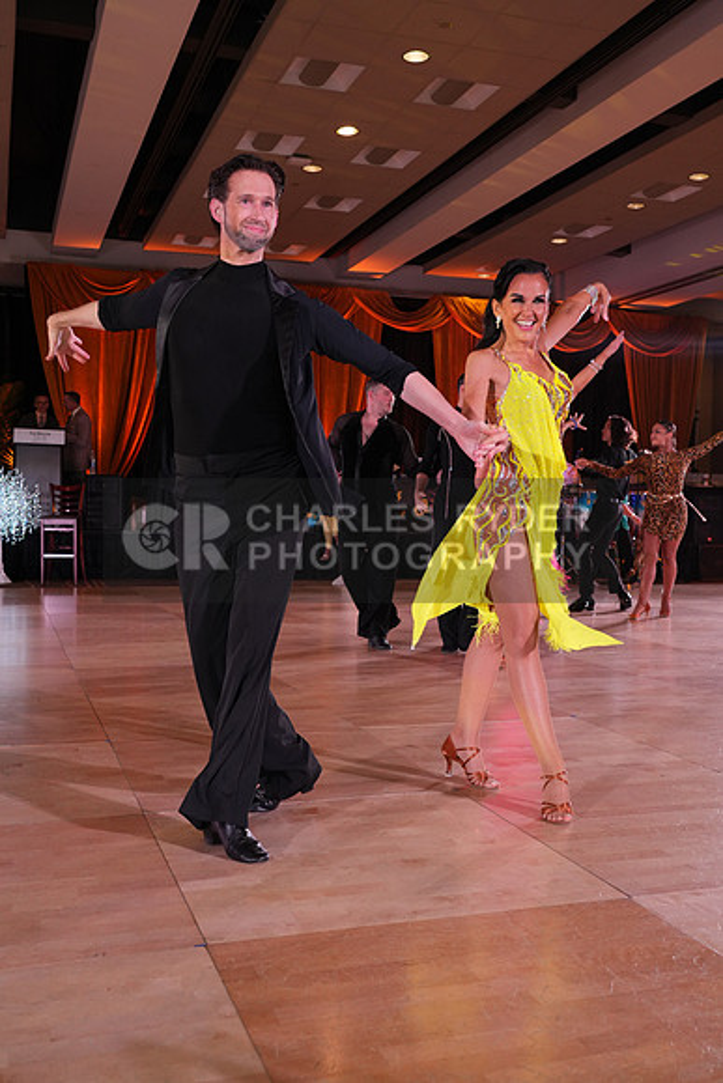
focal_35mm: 34
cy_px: 542
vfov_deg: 55.8
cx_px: 362
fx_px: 1024
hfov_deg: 38.9
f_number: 5
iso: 1250
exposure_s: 1/200
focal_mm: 34
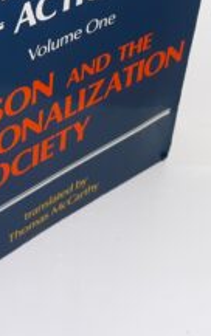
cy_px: -5
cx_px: 31
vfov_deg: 24.0
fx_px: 753
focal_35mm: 82
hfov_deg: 15.8
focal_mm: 3.7
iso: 50
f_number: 1.7
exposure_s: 1/120
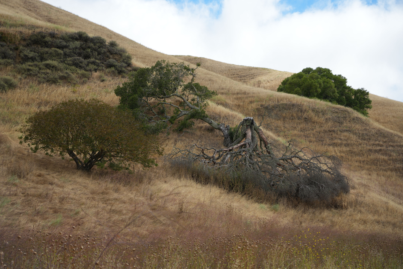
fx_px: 1063
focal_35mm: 95
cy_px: 134
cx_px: 202
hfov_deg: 21.5
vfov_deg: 14.4
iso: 160
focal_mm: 95
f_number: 5.6
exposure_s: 1/500
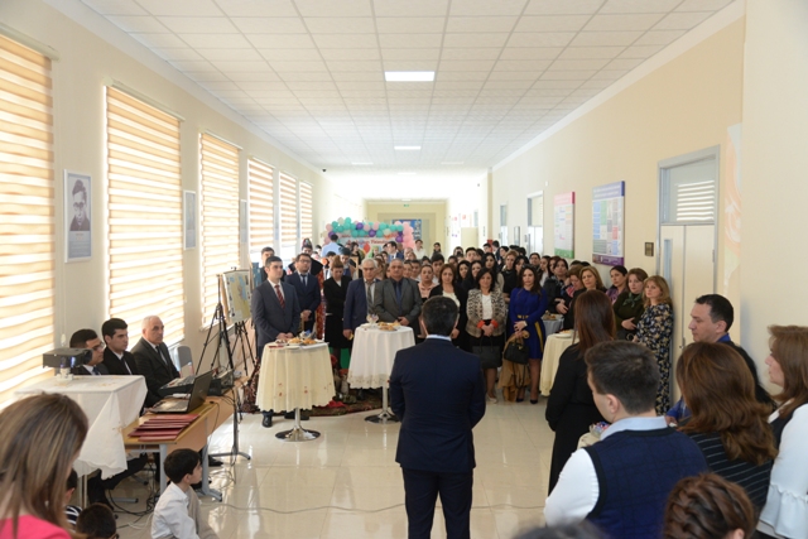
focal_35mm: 38
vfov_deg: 35.1
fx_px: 853
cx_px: 404
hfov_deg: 50.7
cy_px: 270
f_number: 5
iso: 1600
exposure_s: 1/125
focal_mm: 38
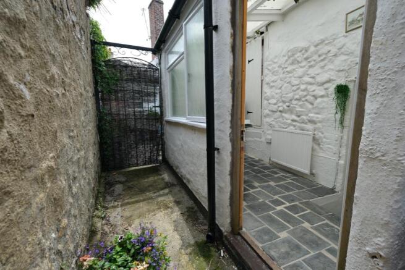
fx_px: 169
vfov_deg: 77.4
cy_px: 135
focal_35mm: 15
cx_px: 202
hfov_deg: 100.4
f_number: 5.6
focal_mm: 10
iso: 160
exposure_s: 1/250
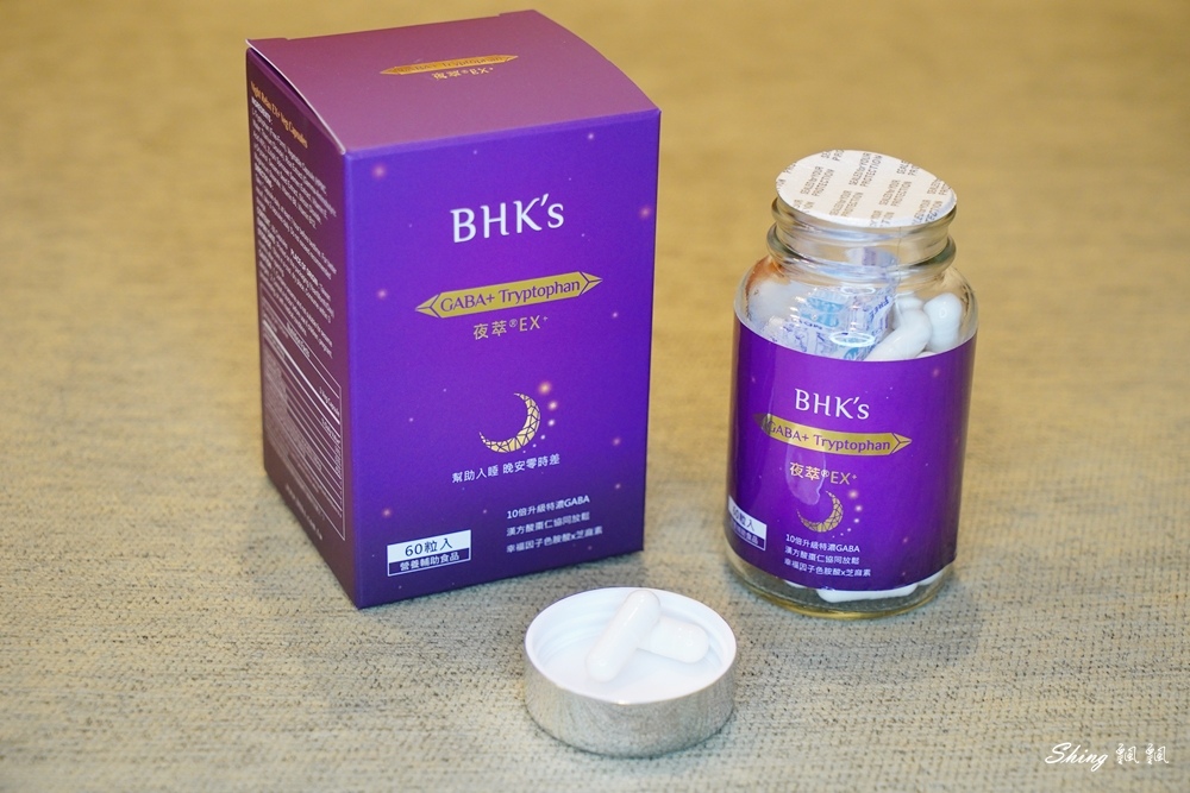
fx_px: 2215
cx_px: 595
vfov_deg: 20.3
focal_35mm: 67
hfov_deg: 30.1
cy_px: 396
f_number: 6.3
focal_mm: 67
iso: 1600
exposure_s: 1/50
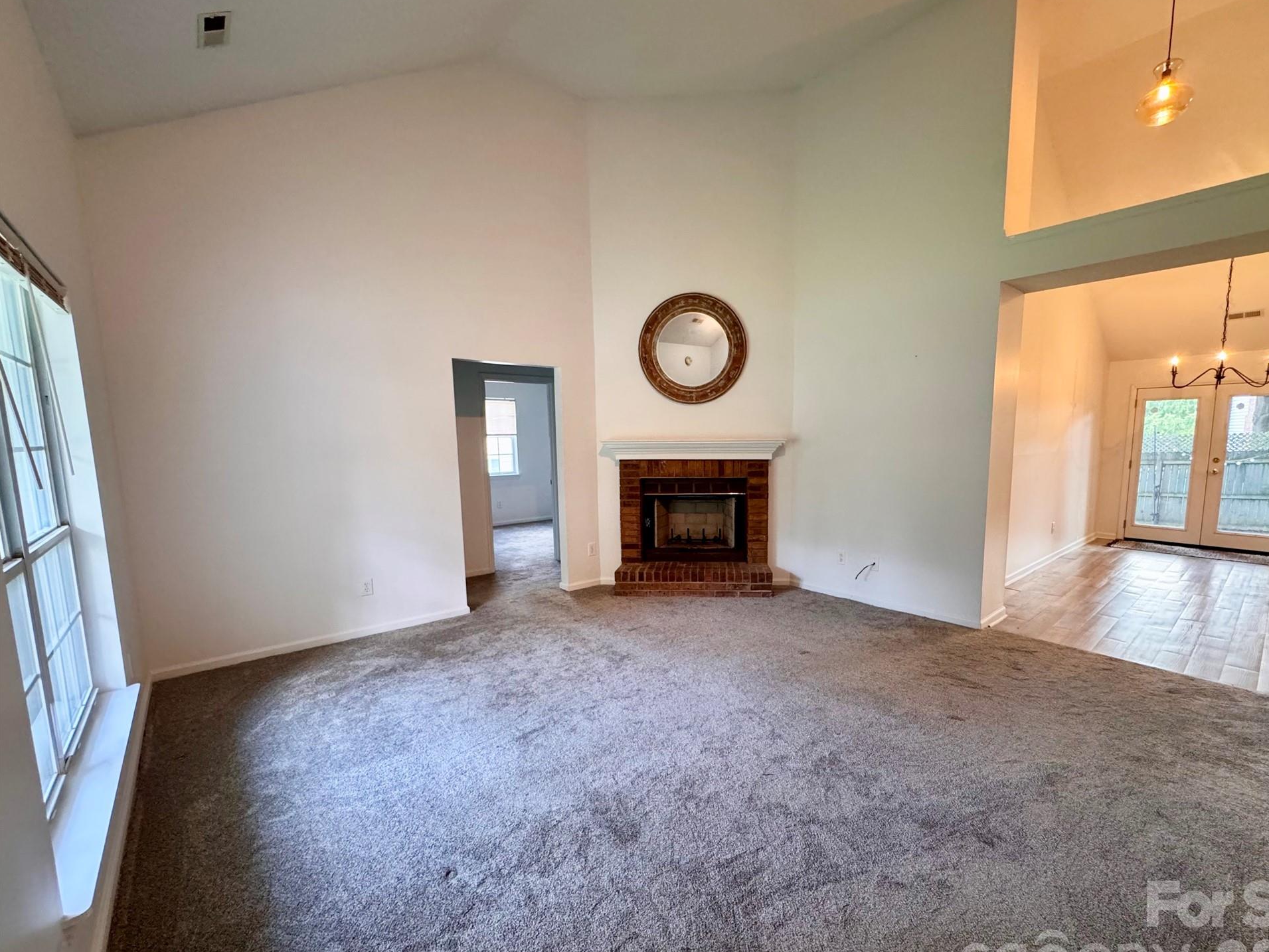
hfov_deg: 98.0
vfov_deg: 81.7
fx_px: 550
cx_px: 679
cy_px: 501
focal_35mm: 15
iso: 320
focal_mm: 2.22
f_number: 2.2
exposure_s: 1/60
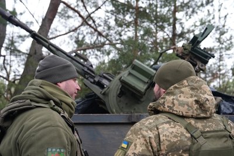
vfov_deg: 33.4
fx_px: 260
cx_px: 117
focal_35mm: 40
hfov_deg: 48.4
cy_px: 78
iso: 500
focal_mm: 40
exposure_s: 1/160
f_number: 4
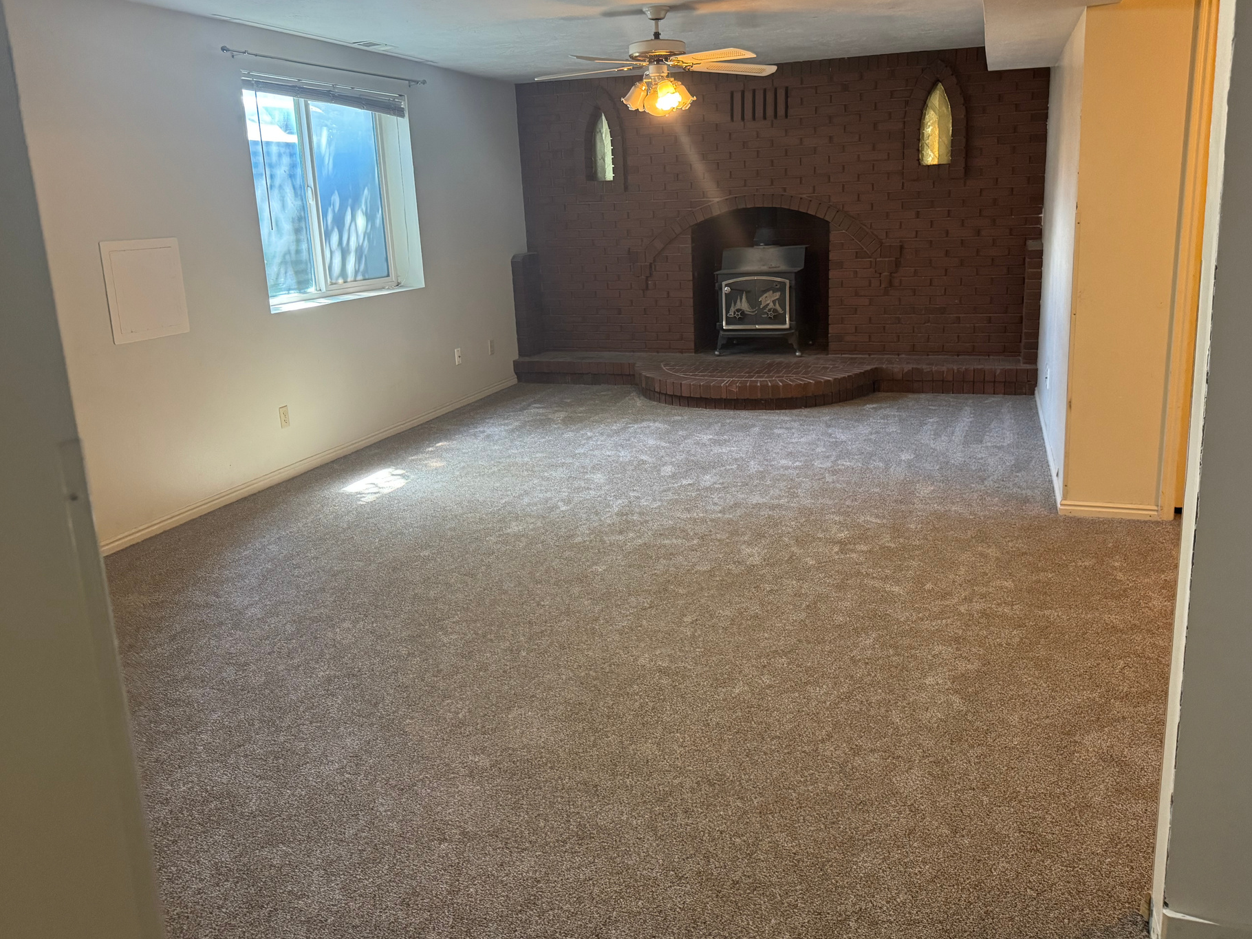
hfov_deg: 65.3
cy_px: 433
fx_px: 977
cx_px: 664
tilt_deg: -14.6
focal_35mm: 27
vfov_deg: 51.3
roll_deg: +1.4
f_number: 1.78
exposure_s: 1/60
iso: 640
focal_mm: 6.76
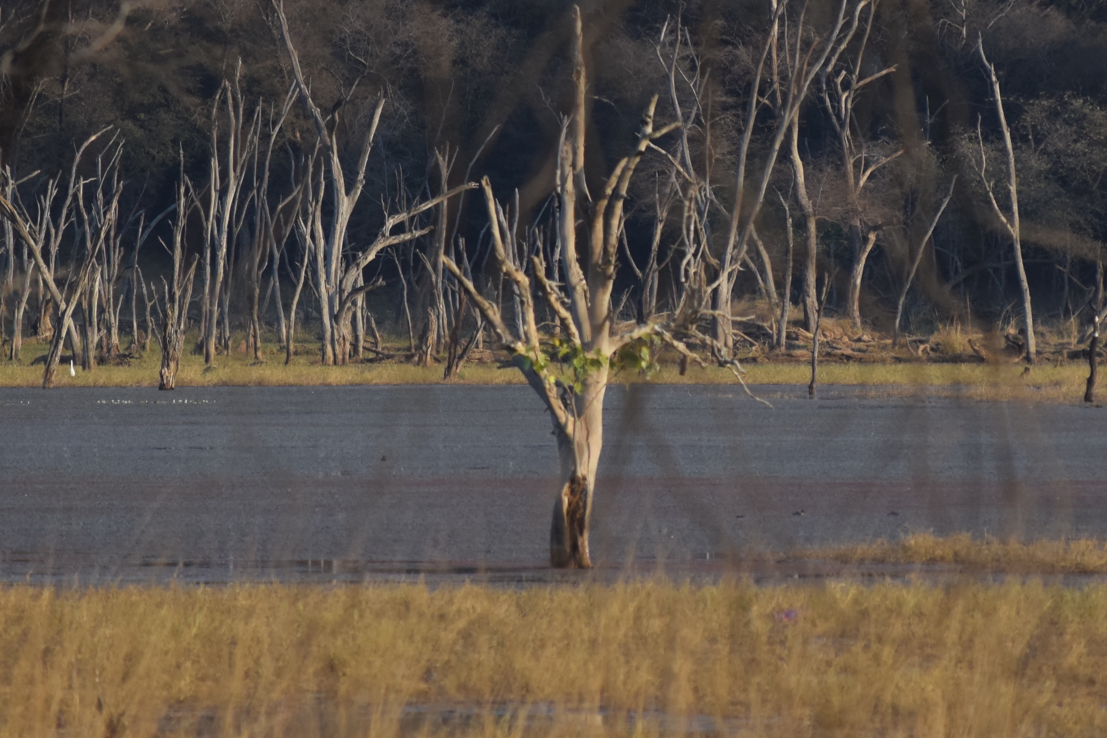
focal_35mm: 688
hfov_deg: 3.0
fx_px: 21154
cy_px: 146
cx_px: 653
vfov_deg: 2.0
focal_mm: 200
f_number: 5.6
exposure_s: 1/1000
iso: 500
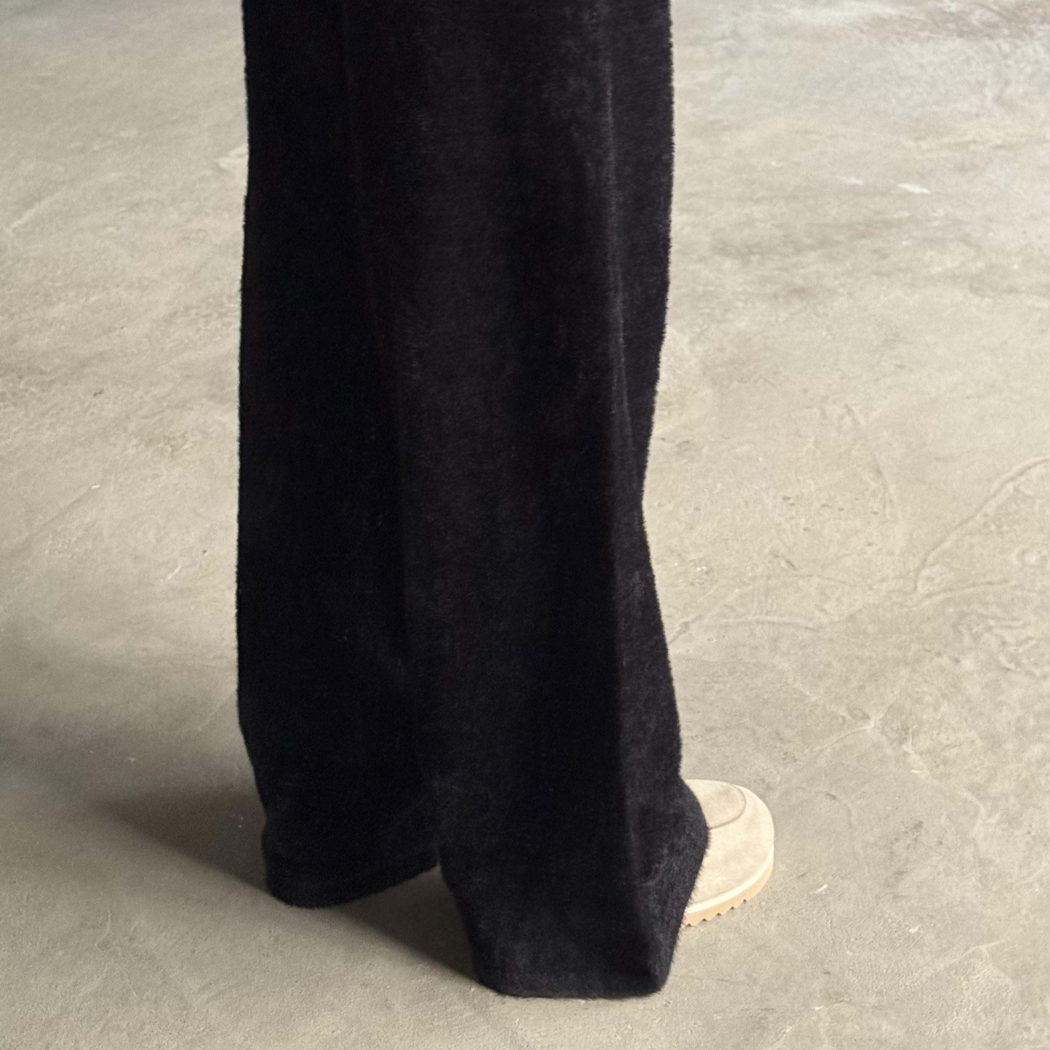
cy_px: 230
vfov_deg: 25.0
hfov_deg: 25.3
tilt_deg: -41.0
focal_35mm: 68
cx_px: 477
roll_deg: +3.0
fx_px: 2334
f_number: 1.78
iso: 500
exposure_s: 1/40
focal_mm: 6.76
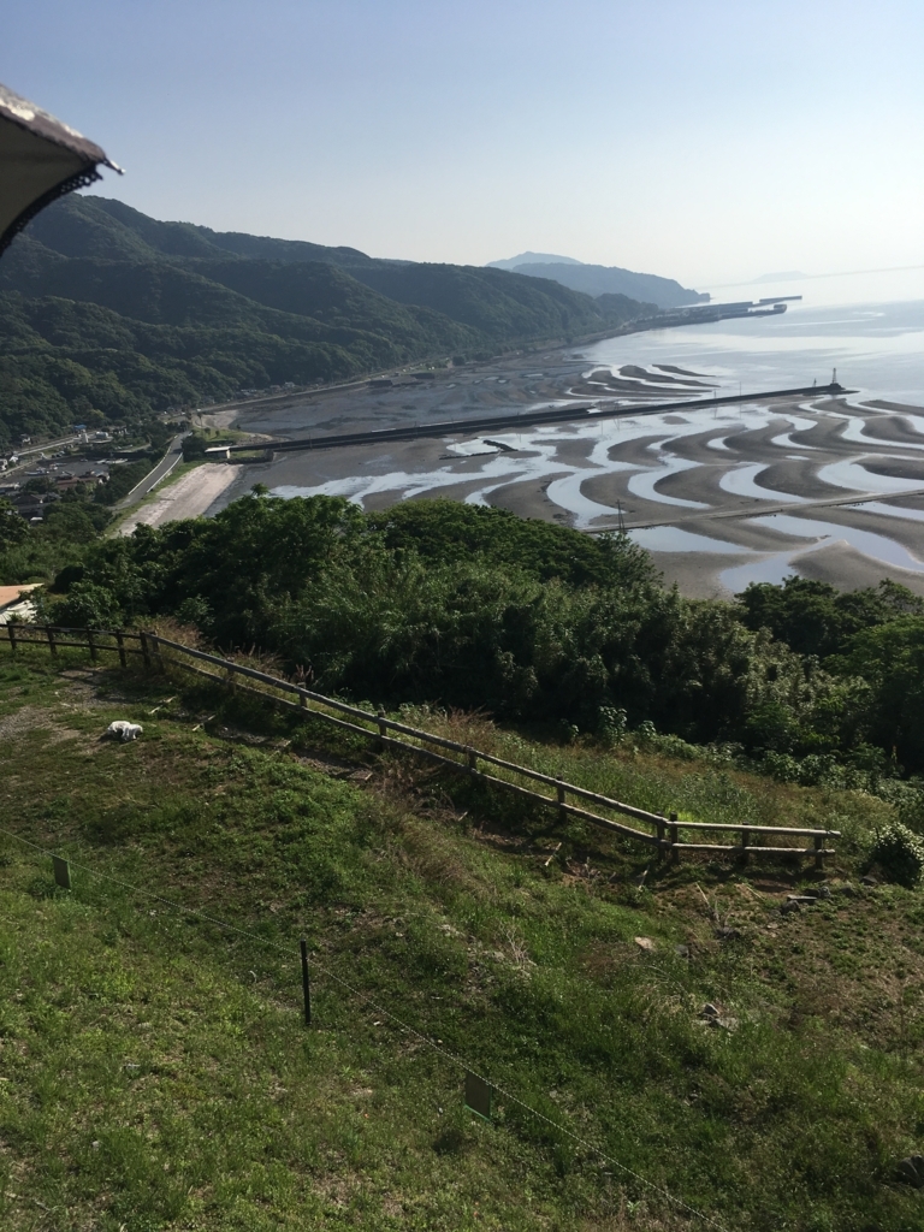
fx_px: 1032
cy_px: 616
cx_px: 462
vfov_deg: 61.7
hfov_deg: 48.2
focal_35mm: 29
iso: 25
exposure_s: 1/3077
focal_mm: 4.15
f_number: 2.2
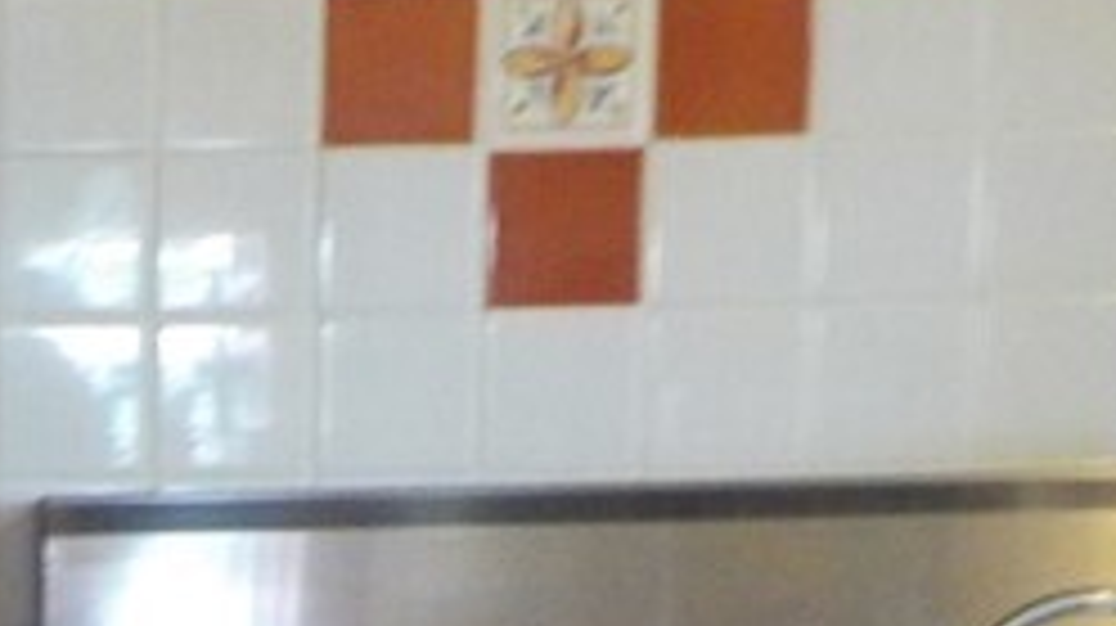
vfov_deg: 8.5
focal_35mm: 135
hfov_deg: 14.9
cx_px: -508
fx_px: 3991
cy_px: 1247
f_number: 3.3
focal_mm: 4.1
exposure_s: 1/25
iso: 400
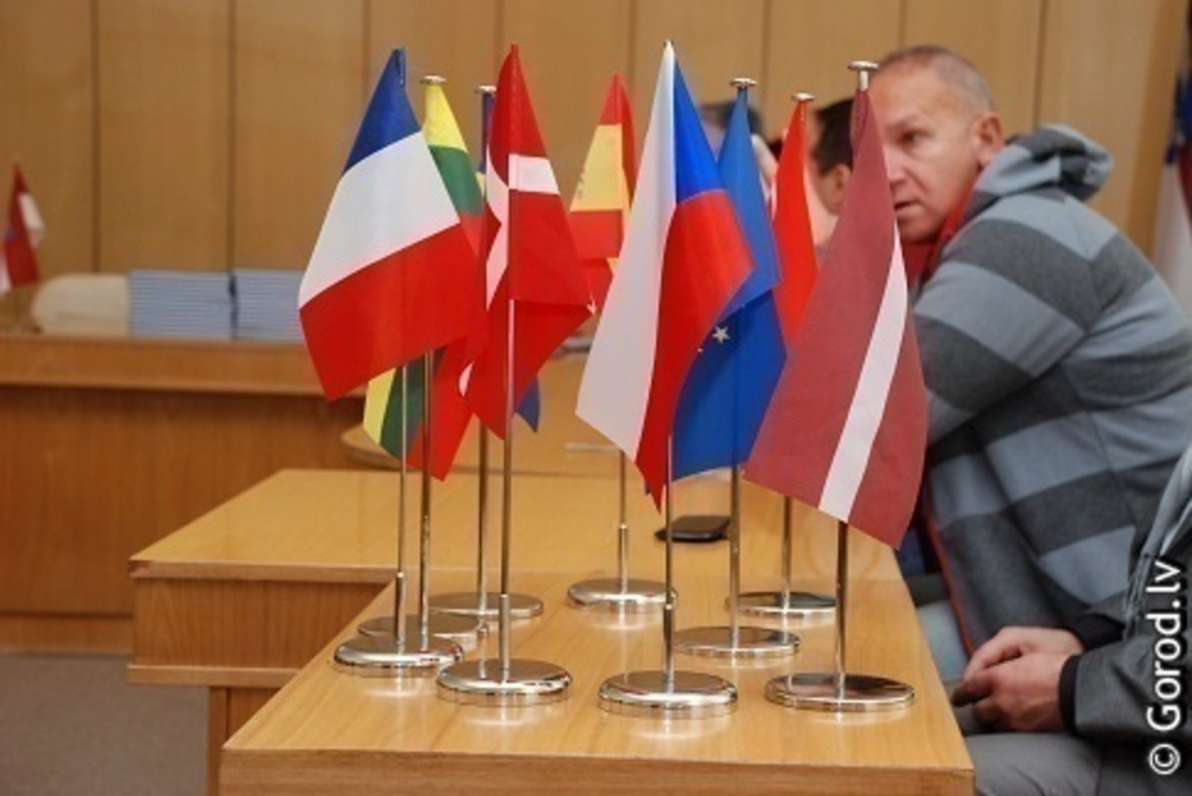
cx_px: 596
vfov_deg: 18.2
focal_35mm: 75
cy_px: 398
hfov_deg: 27.0
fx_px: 2485
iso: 1000
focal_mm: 50
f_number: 5
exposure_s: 1/125
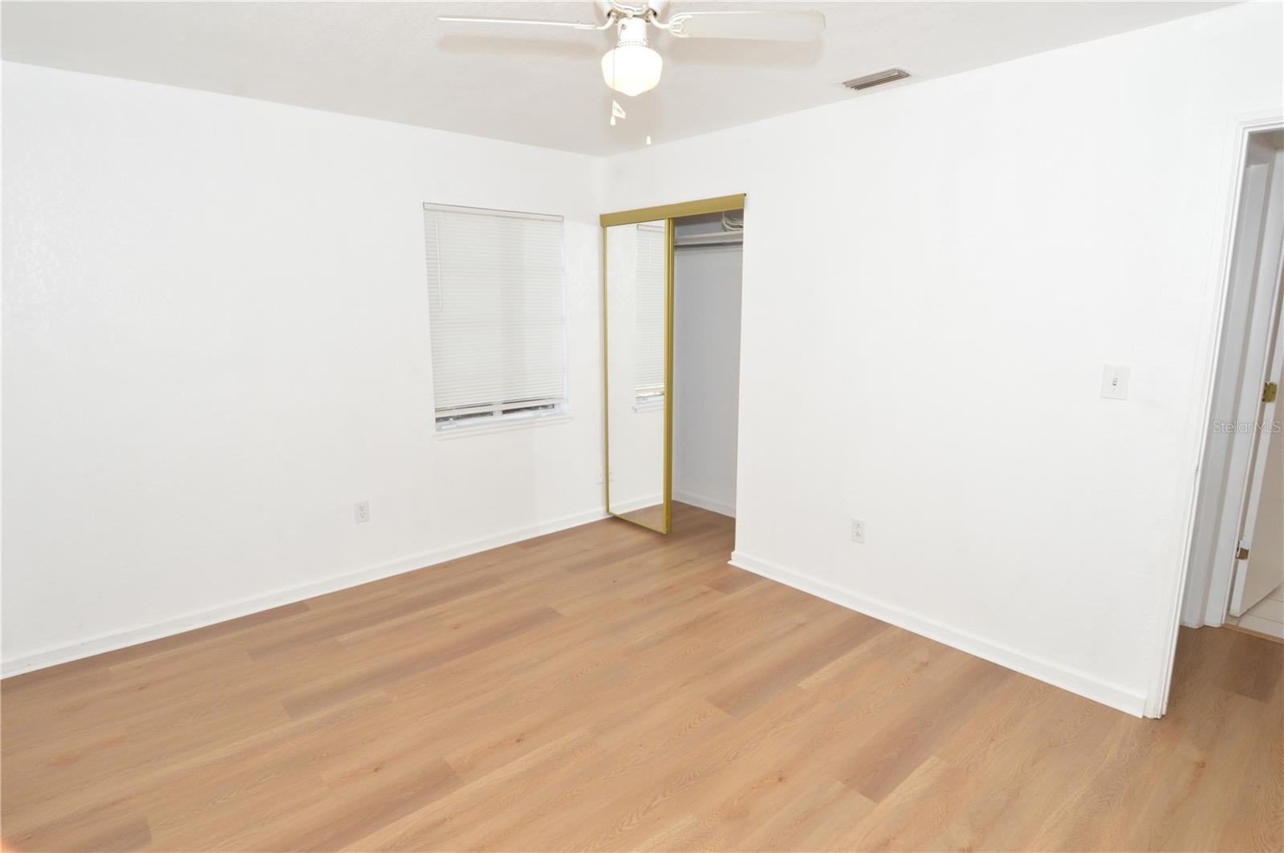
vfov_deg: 67.3
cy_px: 426
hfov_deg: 90.1
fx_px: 641
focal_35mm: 18
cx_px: 642
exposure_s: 1/100
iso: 800
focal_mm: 12
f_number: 10
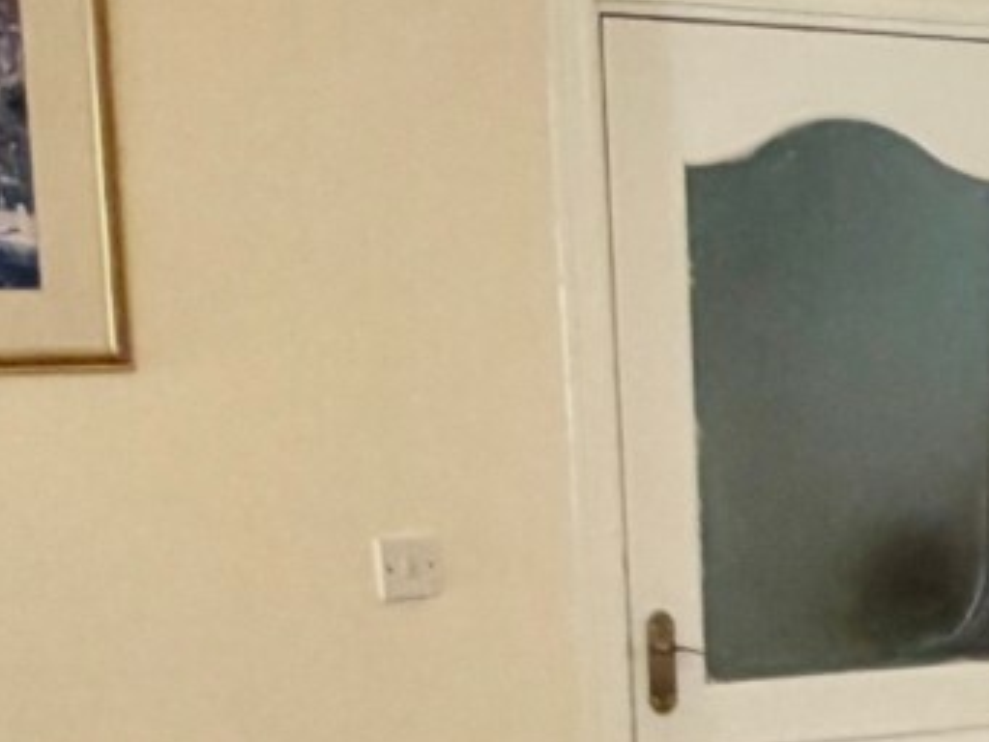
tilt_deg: -8.7
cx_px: 1613
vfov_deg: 17.4
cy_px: 638
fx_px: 2401
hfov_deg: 19.3
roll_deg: -0.7
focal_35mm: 84
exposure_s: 1/100
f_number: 2.2
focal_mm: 2.22
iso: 200
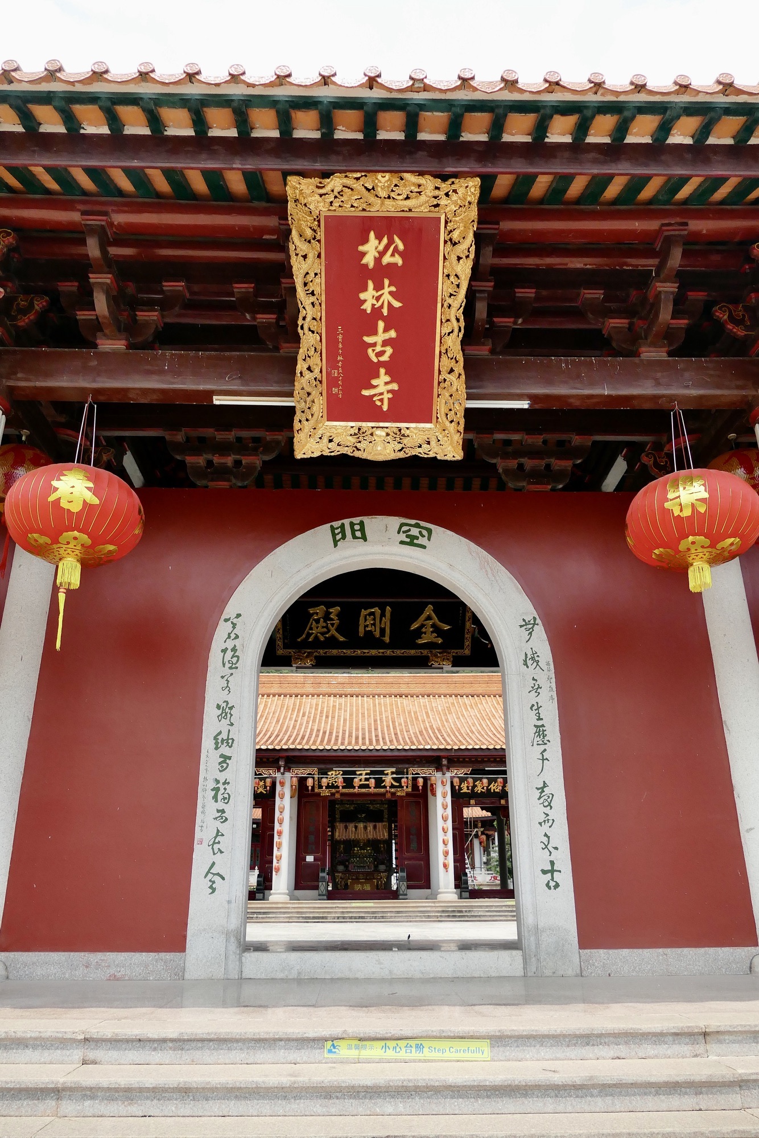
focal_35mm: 25
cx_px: 380
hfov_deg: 51.3
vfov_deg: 71.5
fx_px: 790
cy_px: 569
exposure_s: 1/4000
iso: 400
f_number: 2.8
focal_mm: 9.12
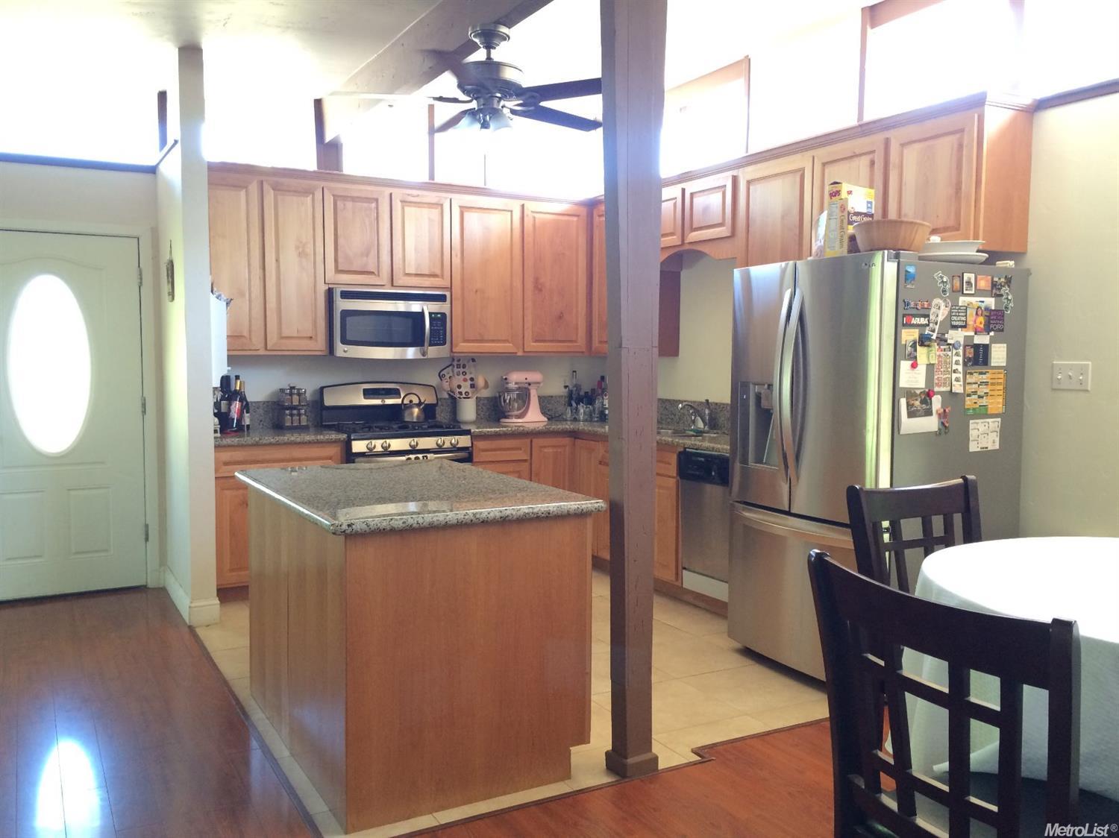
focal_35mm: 29
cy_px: 419
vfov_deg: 48.2
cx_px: 560
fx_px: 937
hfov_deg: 61.7
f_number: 2.2
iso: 200
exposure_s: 1/30
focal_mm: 4.15
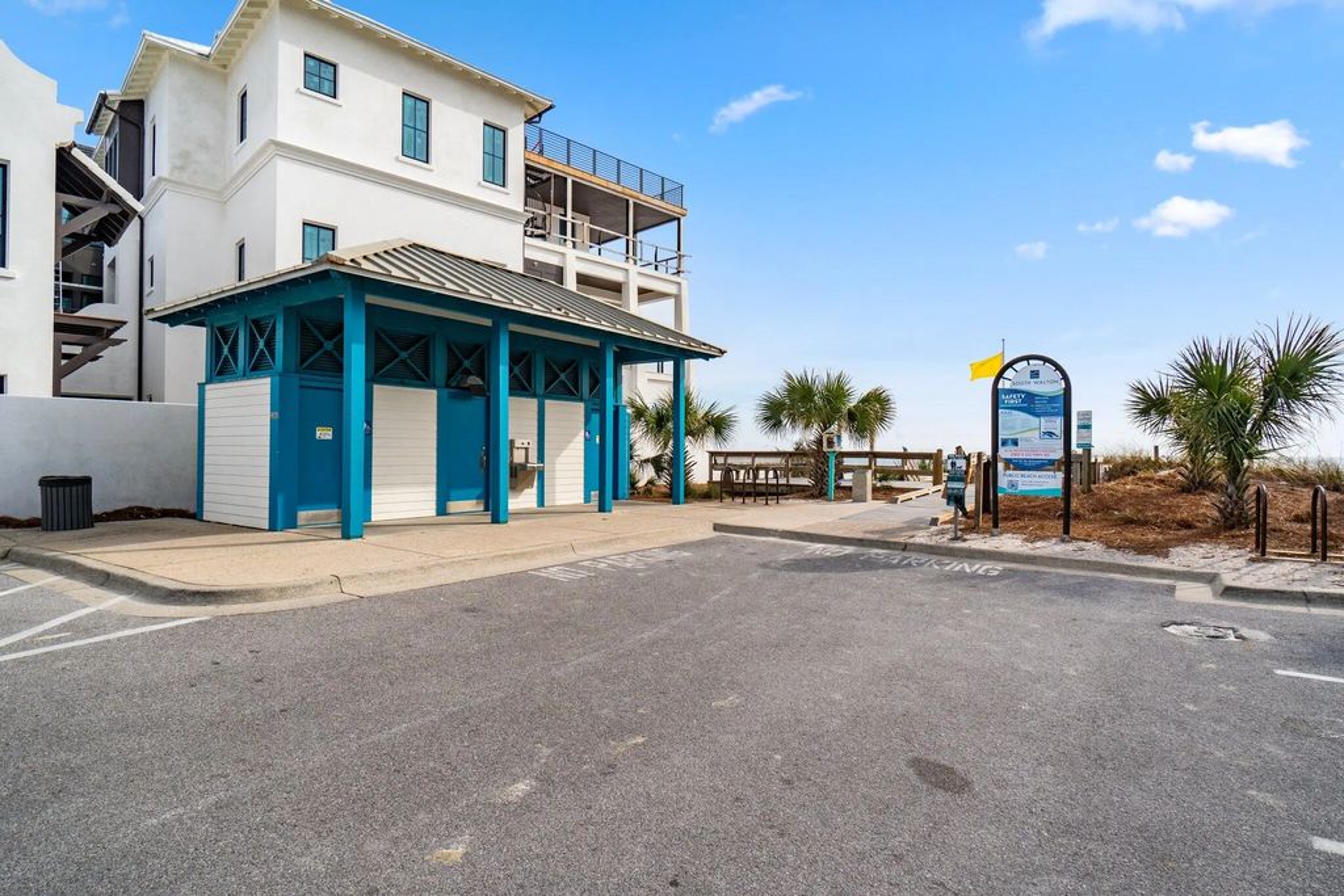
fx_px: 672
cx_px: 672
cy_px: 448
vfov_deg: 67.4
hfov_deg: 90.0
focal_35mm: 18
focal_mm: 12
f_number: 8
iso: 100
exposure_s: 1/400
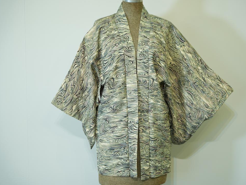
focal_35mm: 83
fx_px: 590
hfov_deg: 23.6
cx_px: 129
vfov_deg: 17.8
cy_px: 93
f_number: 4
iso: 800
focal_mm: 76
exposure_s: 1/80
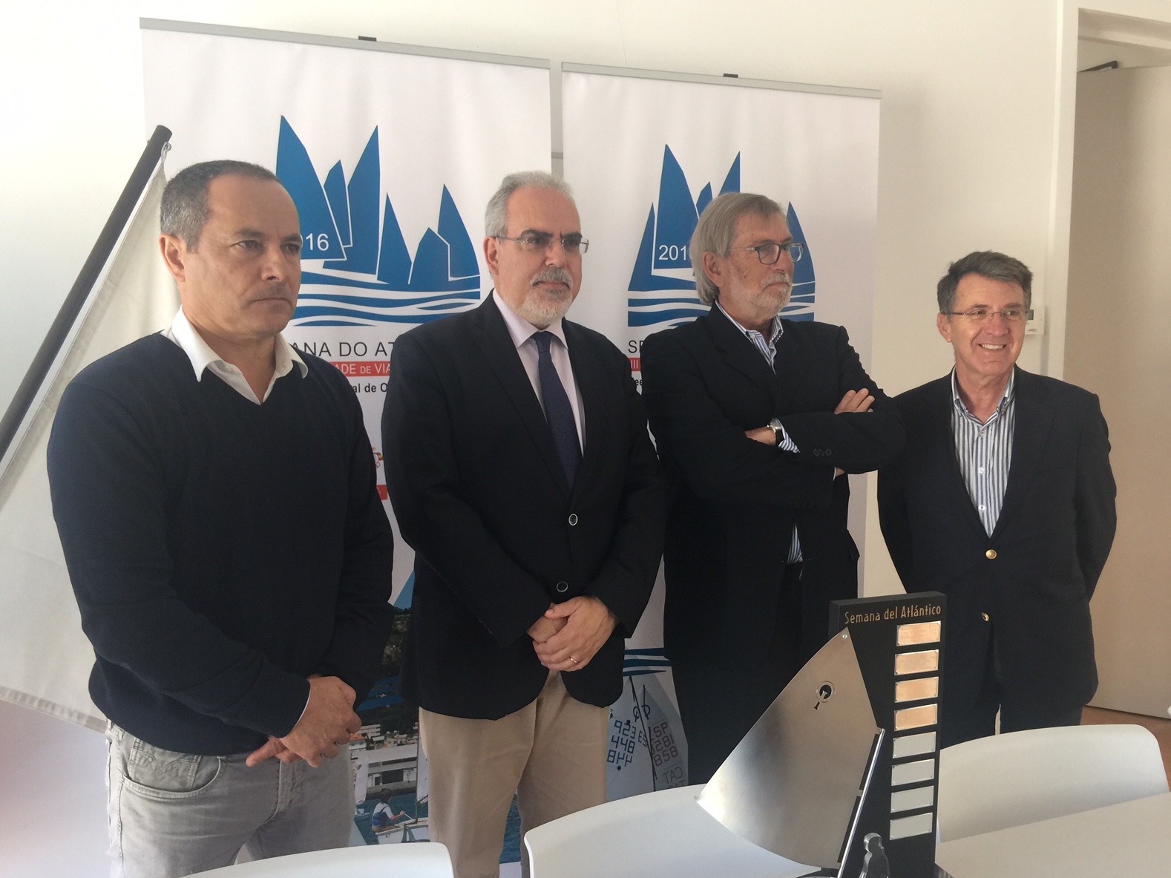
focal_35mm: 30
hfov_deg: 60.0
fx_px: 1015
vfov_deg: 46.8
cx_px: 587
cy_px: 446
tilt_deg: -5.8
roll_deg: -0.9
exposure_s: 1/33
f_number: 2.2
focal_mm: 4.15
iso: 32
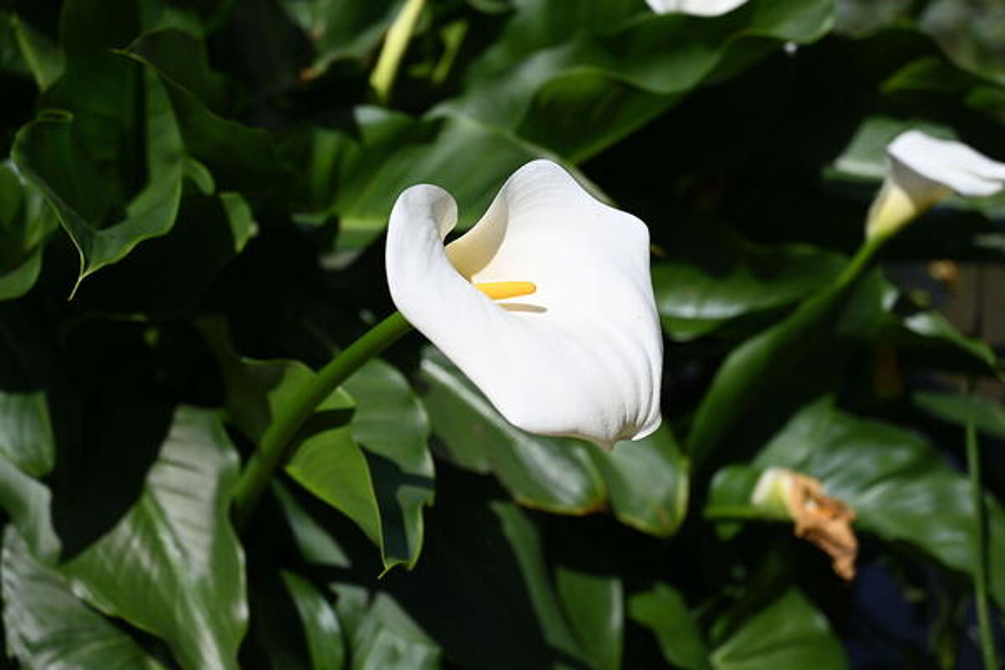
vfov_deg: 24.6
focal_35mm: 55
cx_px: 502
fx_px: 1535
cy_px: 335
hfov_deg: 36.2
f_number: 4
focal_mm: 55
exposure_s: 1/1600
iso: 100
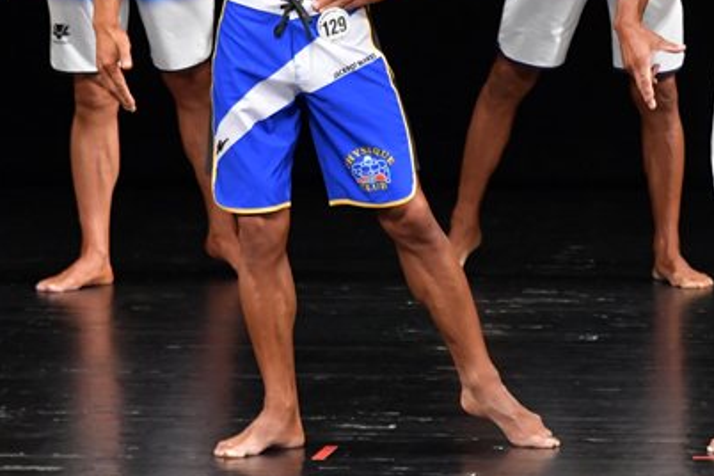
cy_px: 62
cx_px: 500
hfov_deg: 3.6
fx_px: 11463
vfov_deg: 2.4
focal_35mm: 578
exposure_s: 1/400
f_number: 5.6
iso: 3200
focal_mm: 200
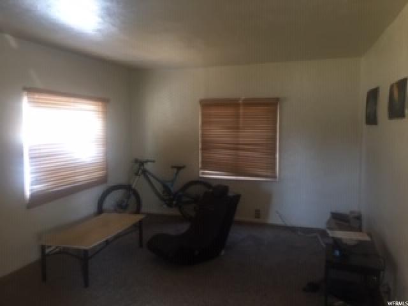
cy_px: 153
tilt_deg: -2.7
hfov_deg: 61.7
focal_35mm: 29
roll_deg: -2.1
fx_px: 342
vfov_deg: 48.2
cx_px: 204
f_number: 2.2
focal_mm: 4.15
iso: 80
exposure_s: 1/15
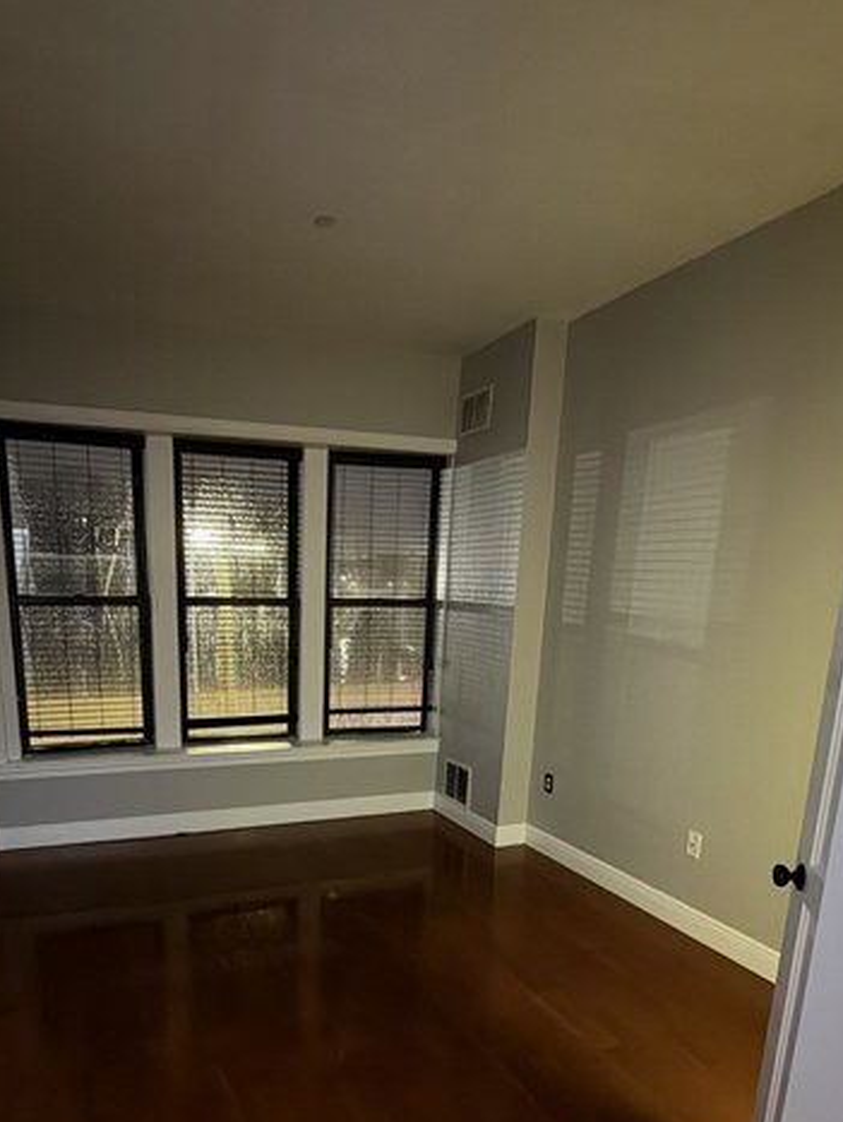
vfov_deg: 71.4
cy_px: 762
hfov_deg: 58.3
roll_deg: -0.9
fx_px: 746
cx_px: 327
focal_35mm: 23
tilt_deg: -13.0
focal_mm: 2.22
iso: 1250
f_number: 2.2
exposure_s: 1/12
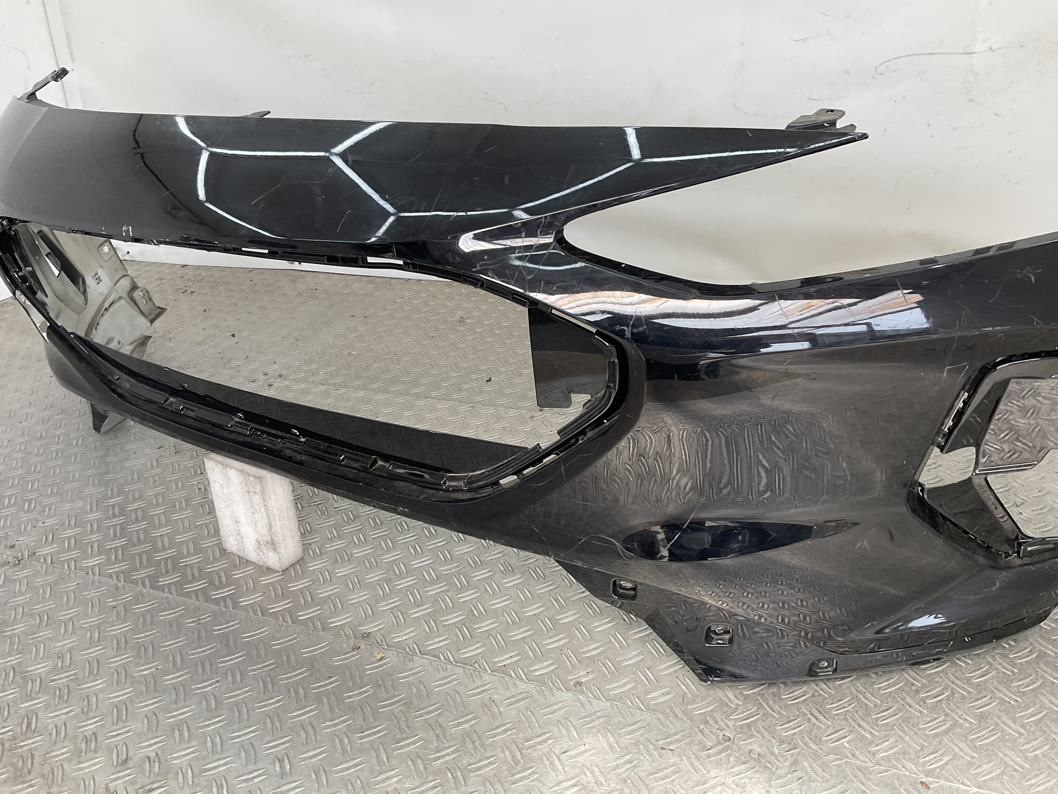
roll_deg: +2.2
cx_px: 529
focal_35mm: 29
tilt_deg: -28.6
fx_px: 886
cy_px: 397
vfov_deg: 48.2
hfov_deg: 61.7
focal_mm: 3
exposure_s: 1/126
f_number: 1.8
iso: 16
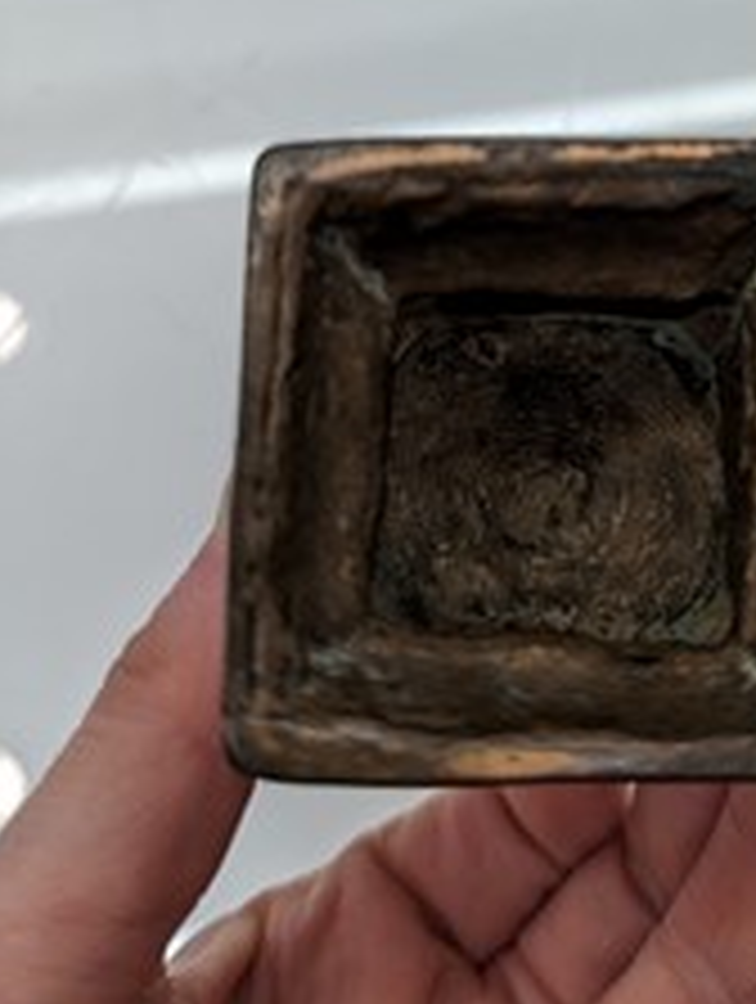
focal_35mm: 43
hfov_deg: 33.1
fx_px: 1249
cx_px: 560
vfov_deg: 41.7
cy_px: 185
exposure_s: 1/77.5
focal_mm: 6.81
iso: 37
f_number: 1.85
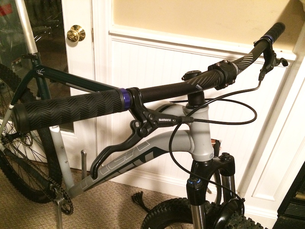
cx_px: 152
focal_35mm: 29
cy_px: 114
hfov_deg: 61.7
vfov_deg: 48.2
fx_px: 256
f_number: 2.2
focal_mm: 4.15
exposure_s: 1/15
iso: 400
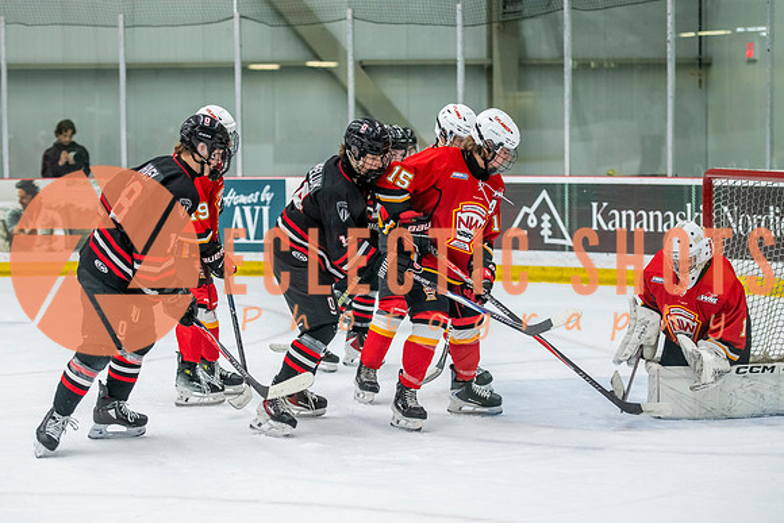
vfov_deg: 11.9
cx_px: 348
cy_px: 288
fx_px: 2516
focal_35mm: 115
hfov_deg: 17.7
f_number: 3.2
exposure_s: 1/640
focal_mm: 95
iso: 2000
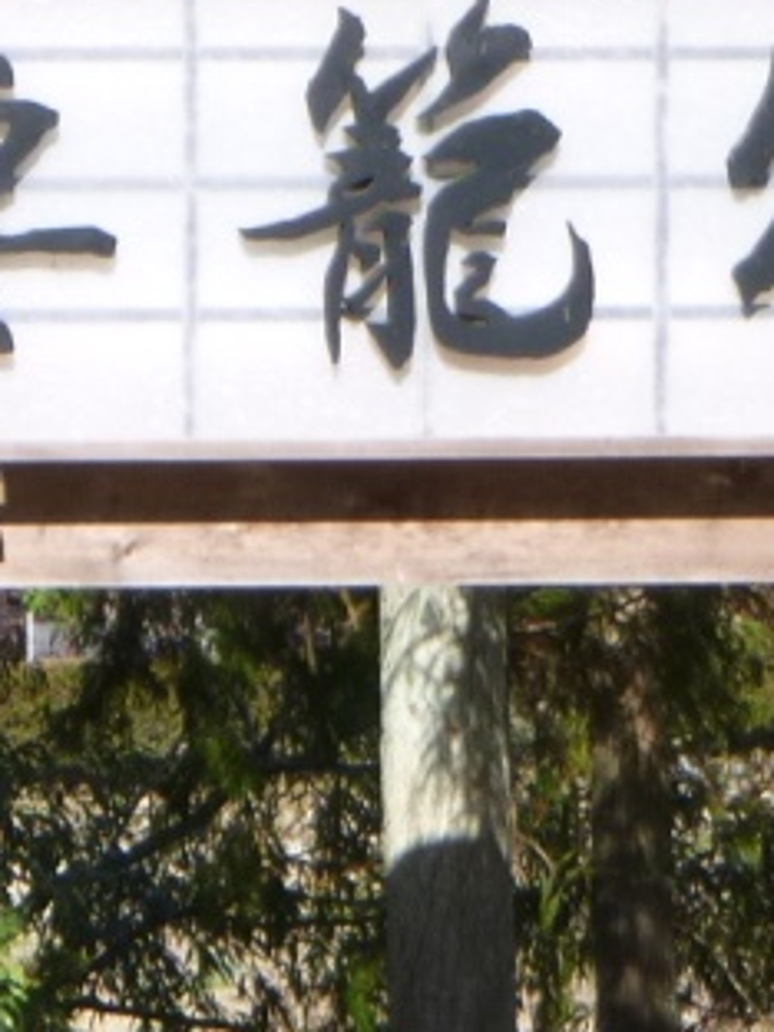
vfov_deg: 11.2
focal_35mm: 177
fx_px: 5277
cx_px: 407
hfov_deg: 8.4
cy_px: 430
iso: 100
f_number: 5
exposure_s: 1/160
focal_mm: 9.7
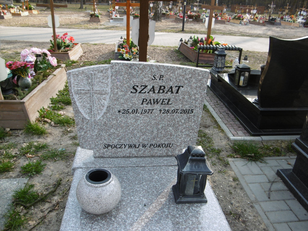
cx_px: 154
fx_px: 285
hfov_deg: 56.8
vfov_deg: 44.2
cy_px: 116
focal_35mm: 32
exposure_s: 1/200
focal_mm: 5.8
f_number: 3.5
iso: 100
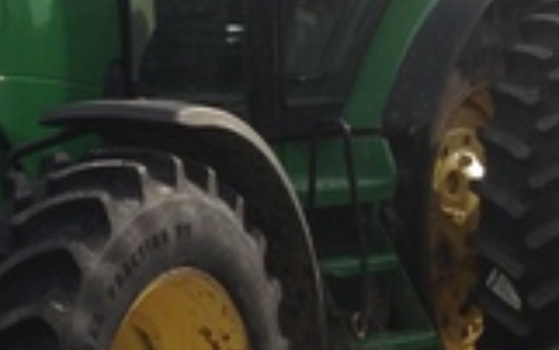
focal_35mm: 118
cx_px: 24
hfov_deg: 17.3
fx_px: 1800
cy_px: 104
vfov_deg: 11.1
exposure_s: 1/1205
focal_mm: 4.13
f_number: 2.4
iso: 50
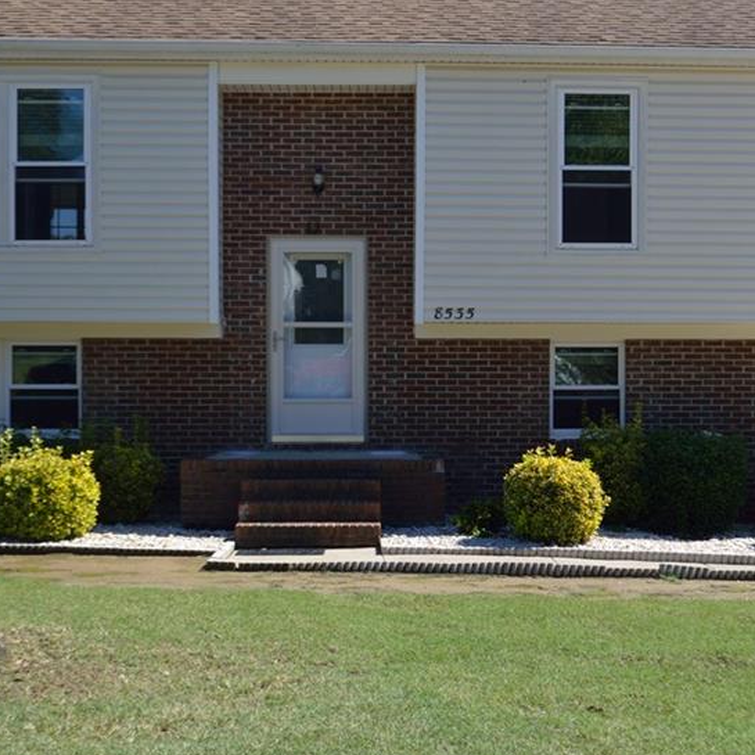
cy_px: 378
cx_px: 427
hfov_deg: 25.7
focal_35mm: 67
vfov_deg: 25.7
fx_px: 1653
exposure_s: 1/200
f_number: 7.1
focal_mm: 28
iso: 100
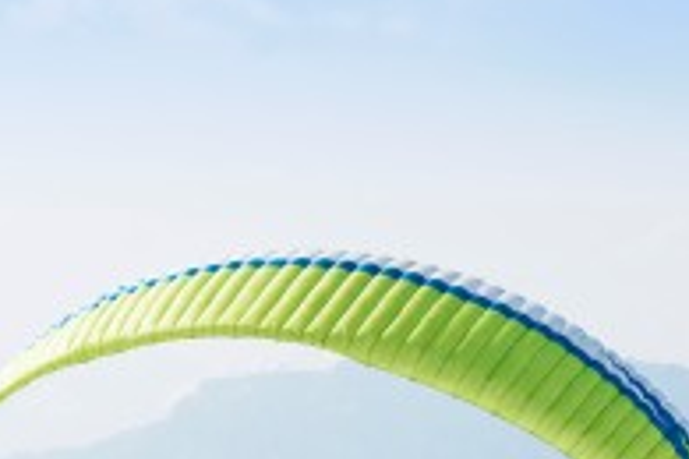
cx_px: 396
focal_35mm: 254
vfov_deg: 5.4
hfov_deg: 8.1
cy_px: 512
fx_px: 4861
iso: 125
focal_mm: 110
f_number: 4.5
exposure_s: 1/1250
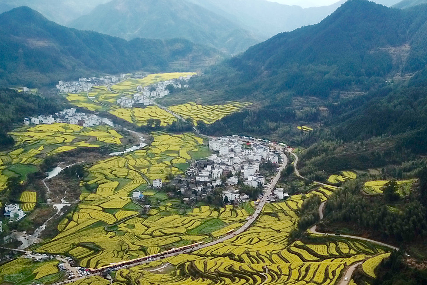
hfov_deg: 44.1
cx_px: 266
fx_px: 522
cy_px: 213
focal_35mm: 44
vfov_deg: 30.0
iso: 524
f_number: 2.2
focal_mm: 4.73
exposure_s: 1/15
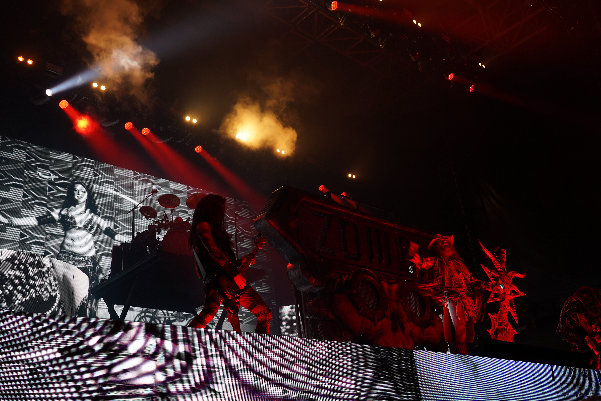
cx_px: 300
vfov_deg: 37.9
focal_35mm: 35
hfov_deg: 54.4
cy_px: 200
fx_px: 584
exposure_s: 1/60
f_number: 4.5
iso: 100
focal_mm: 35
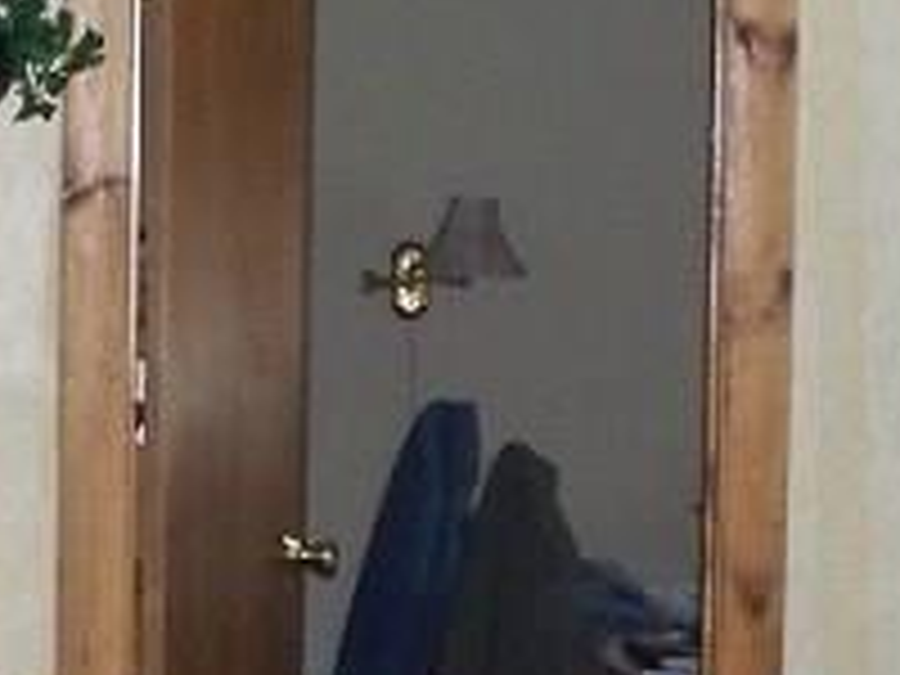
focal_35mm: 184
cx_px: 140
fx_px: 4784
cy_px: 810
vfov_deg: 8.0
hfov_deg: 10.7
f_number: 2.8
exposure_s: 1/30
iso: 320
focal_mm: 7.54
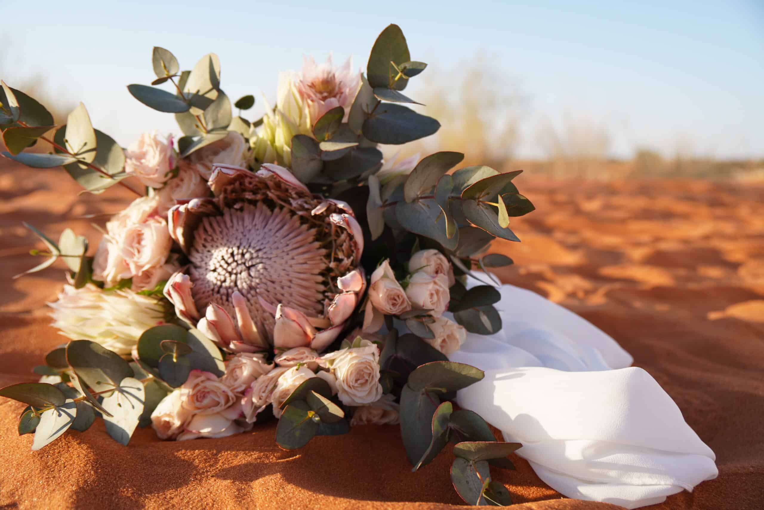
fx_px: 796
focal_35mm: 38
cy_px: 255
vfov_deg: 35.5
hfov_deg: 51.3
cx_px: 382
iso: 100
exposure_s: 1/320
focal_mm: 25
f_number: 4
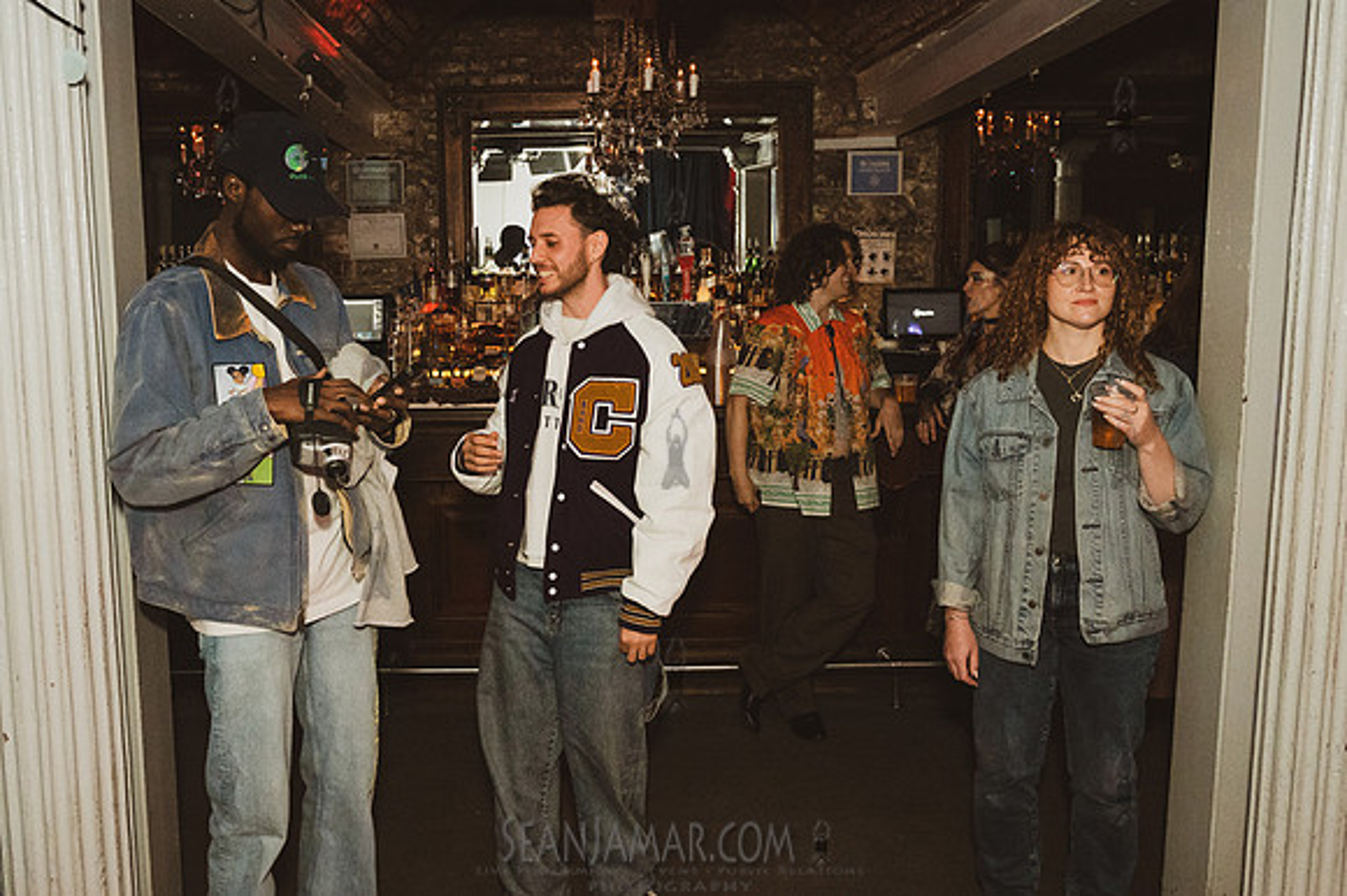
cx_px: 575
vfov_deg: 36.9
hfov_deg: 53.0
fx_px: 1344
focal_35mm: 36
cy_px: 448
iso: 12800
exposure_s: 1/160
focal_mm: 31
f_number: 5.6
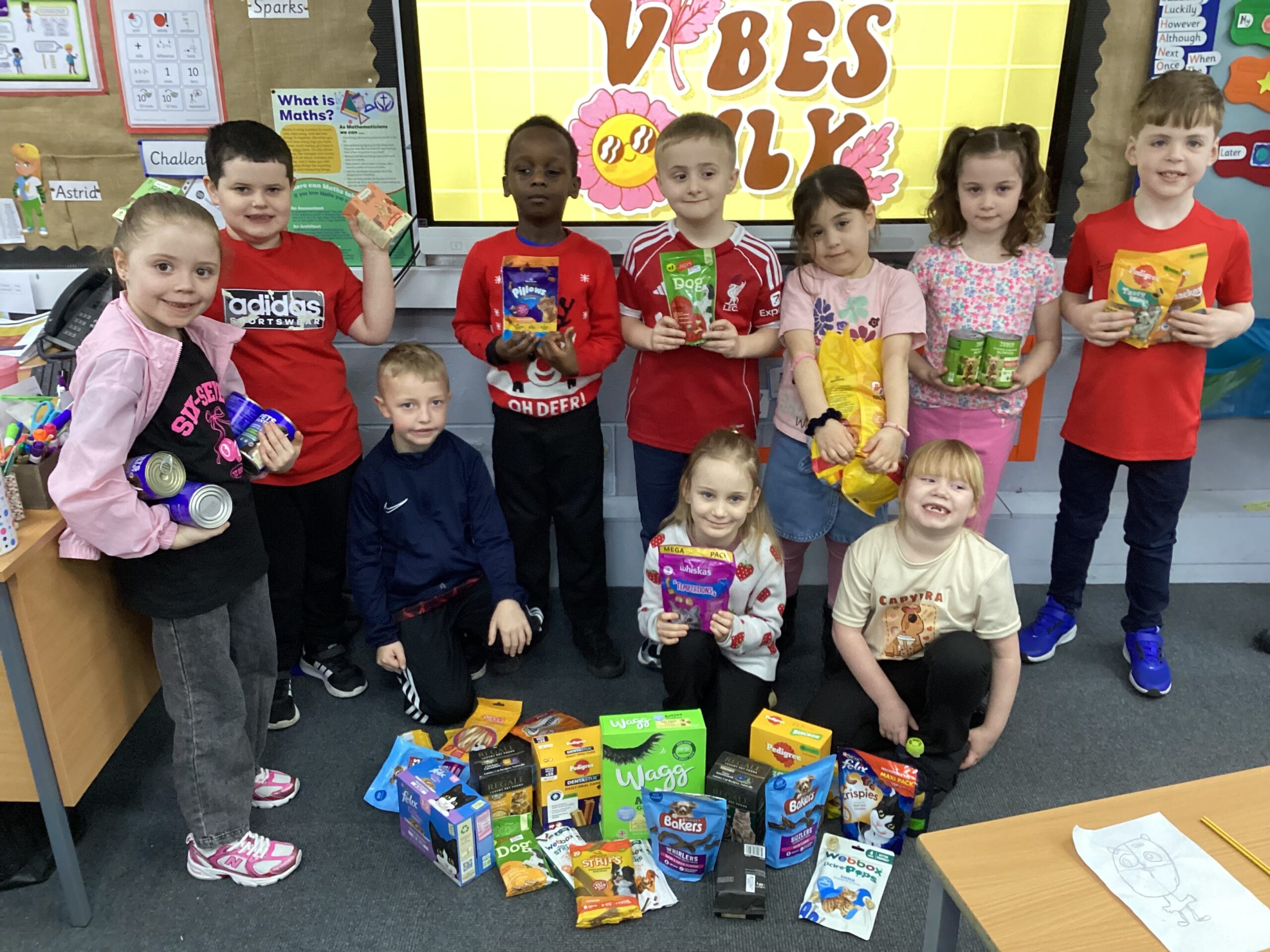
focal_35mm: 31
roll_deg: -0.5
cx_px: 635
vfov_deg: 45.4
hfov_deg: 58.4
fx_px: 1137
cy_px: 476
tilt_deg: -22.4
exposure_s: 1/50
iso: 250
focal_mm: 3.3
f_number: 2.4
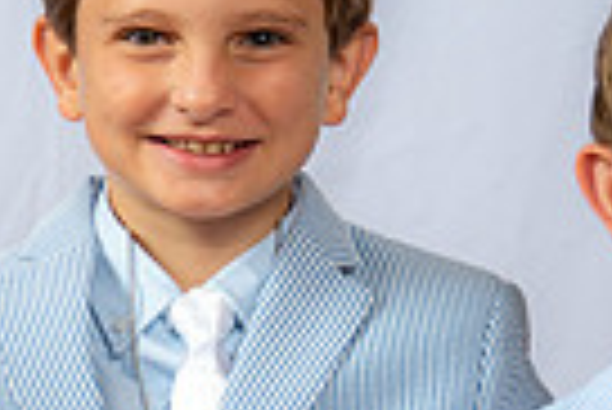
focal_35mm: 234
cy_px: 518
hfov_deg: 8.8
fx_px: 3982
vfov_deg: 5.9
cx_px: 171
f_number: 6.3
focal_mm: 55
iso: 250
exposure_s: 1/200
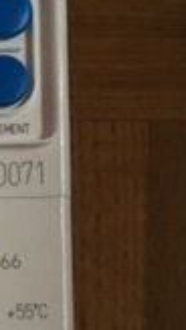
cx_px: -212
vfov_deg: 16.9
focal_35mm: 124
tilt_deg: -87.9
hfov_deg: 9.1
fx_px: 1084
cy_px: 334
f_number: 2.2
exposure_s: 1/17
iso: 250
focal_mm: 4.15
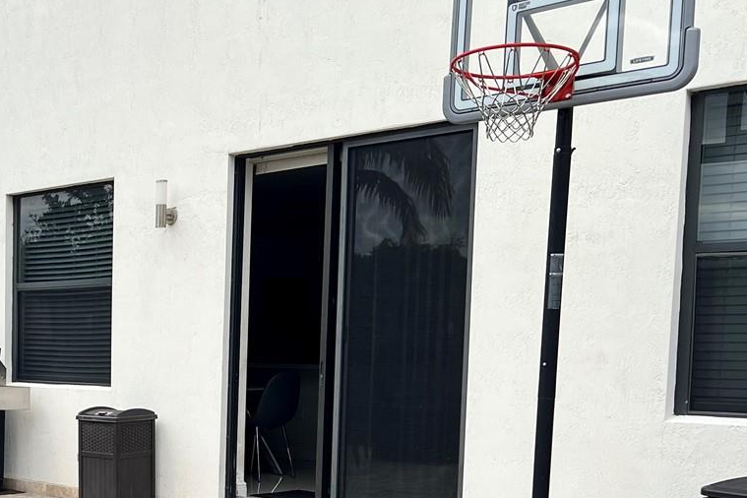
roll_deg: +0.1
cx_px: -29
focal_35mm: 57
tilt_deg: -6.1
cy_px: 443
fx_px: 1183
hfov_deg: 31.9
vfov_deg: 23.2
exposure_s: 1/2208
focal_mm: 5.7
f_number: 1.5
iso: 50
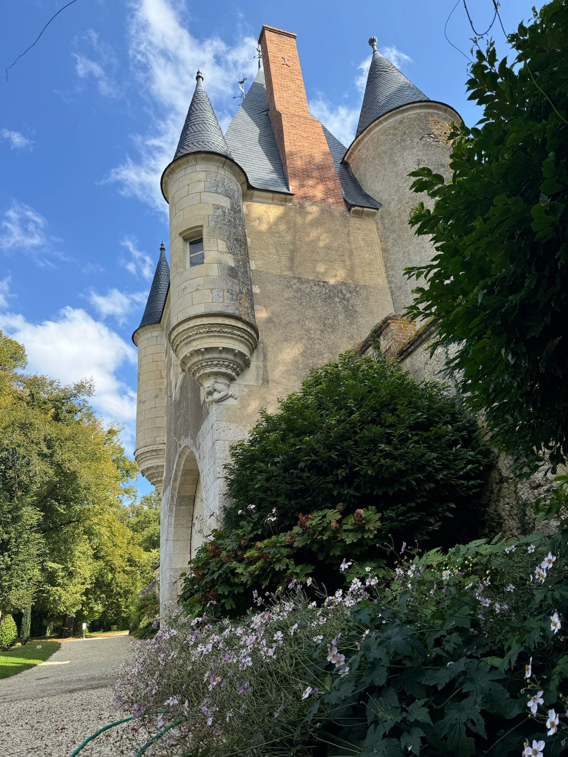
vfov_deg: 71.6
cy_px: 378
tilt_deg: +26.4
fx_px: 525
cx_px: 284
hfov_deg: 56.8
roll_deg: +6.1
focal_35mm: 24
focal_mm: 6.76
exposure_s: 1/1524
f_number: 1.78
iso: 80
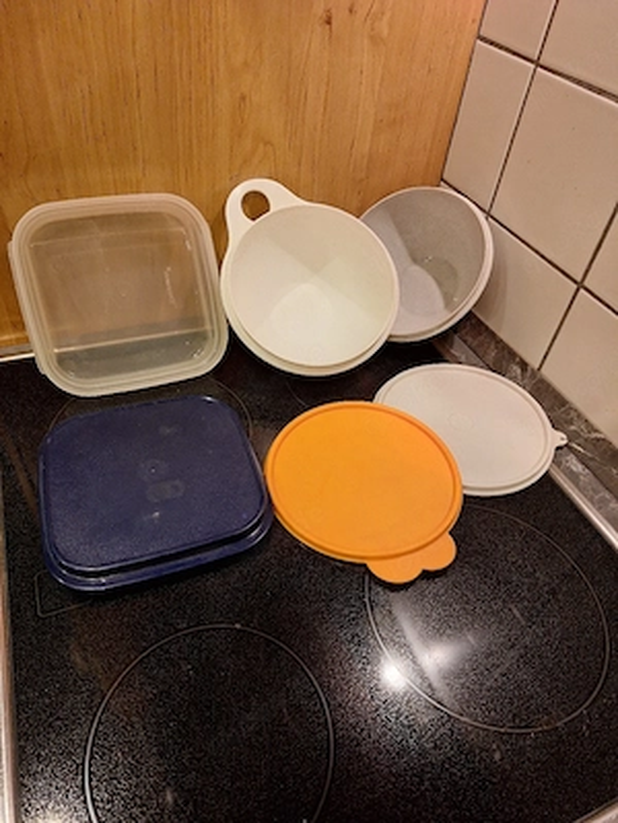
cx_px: 309
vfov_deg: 73.9
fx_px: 547
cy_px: 412
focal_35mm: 23
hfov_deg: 58.9
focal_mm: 5.54
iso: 250
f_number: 1.8
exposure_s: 1/50
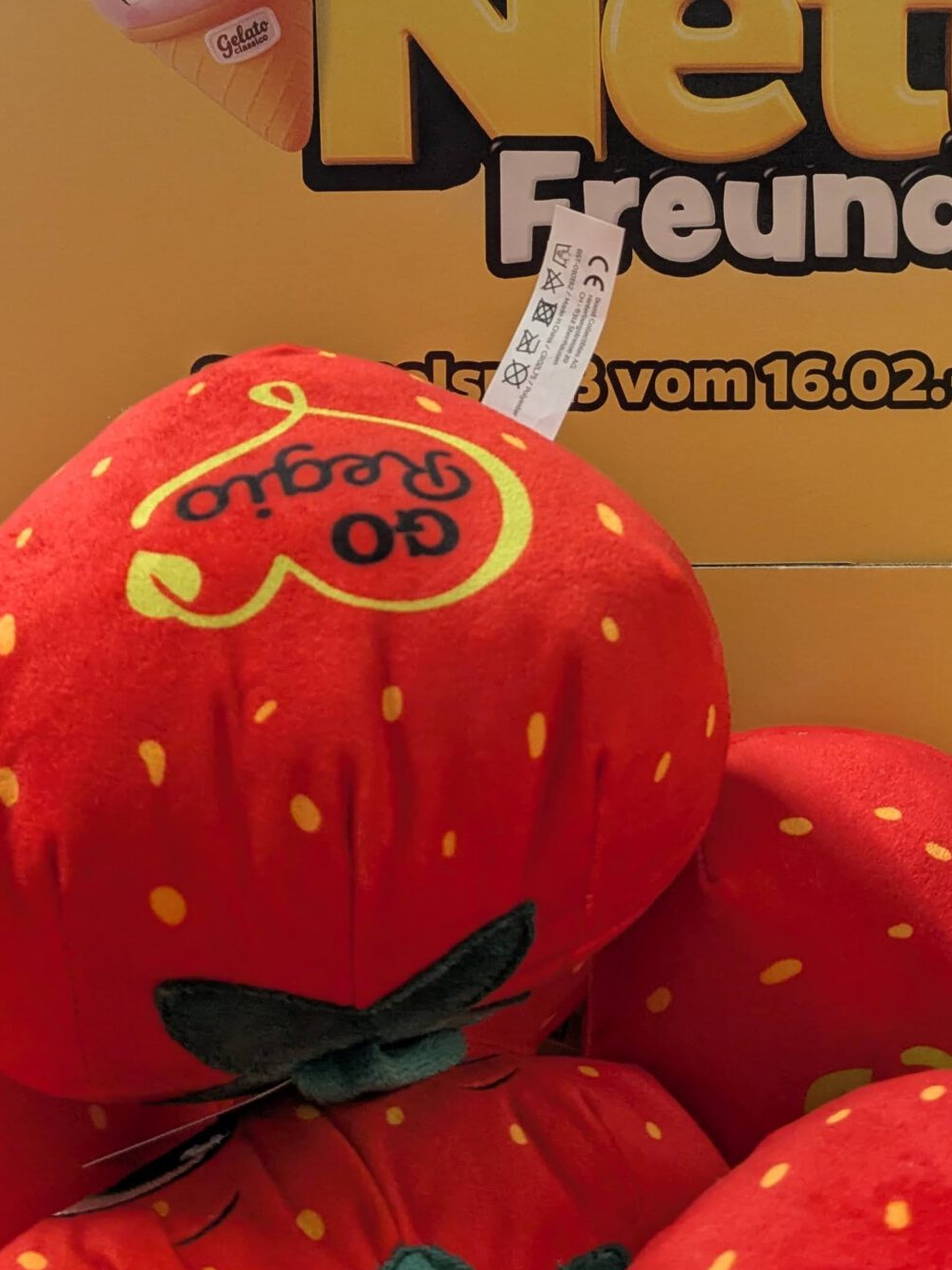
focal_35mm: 52
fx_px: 1906
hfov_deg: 27.7
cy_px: 251
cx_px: 701
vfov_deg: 35.6
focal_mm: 4.38
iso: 107
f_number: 1.73
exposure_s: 1/99.9
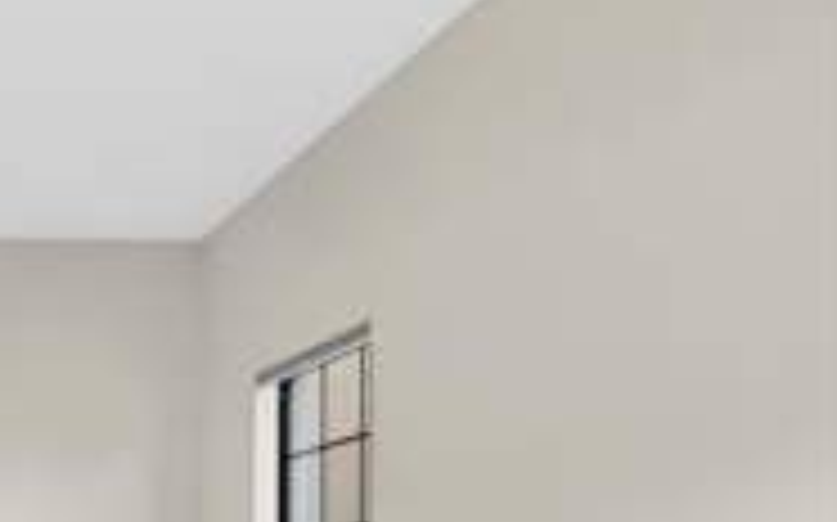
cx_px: -230
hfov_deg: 34.6
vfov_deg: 26.9
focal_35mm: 42
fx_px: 957
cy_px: 628
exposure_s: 1
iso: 200
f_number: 8
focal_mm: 16
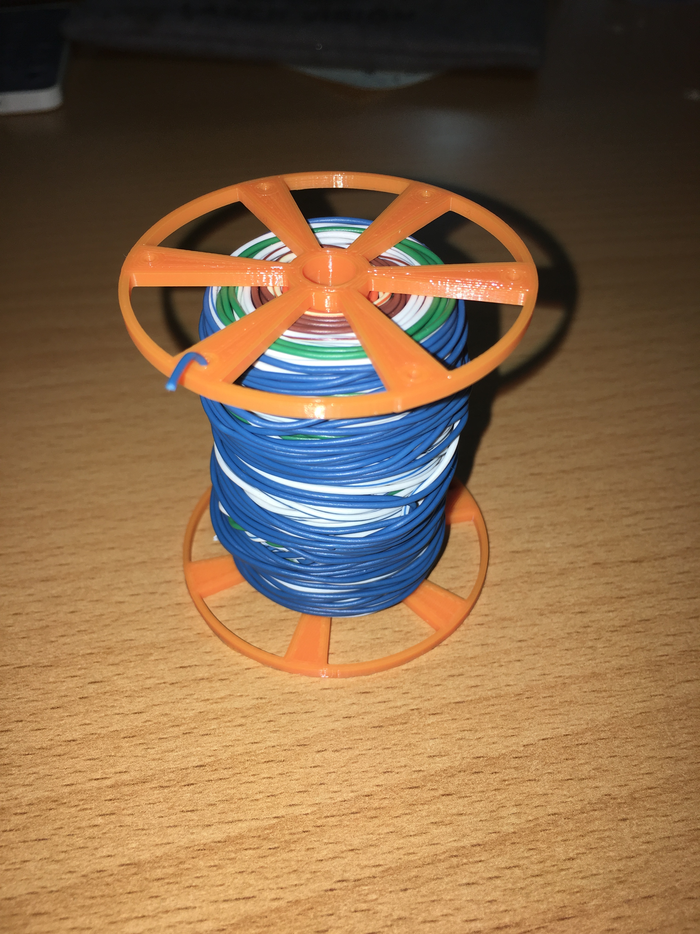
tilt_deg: -45.0
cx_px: 350
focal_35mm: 29
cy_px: 467
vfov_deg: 61.7
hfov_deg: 48.2
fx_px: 782
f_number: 2.2
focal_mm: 4.15
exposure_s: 1/140
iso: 25
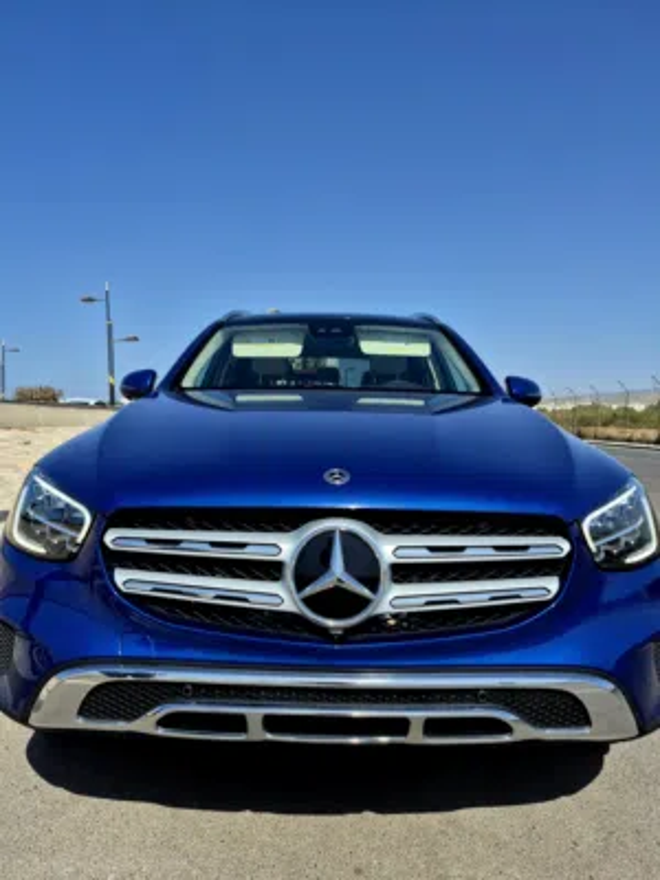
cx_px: 330
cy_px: 440
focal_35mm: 23
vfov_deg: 73.9
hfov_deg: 58.9
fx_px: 585
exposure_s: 1/2500
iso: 25
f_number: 1.8
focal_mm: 5.4
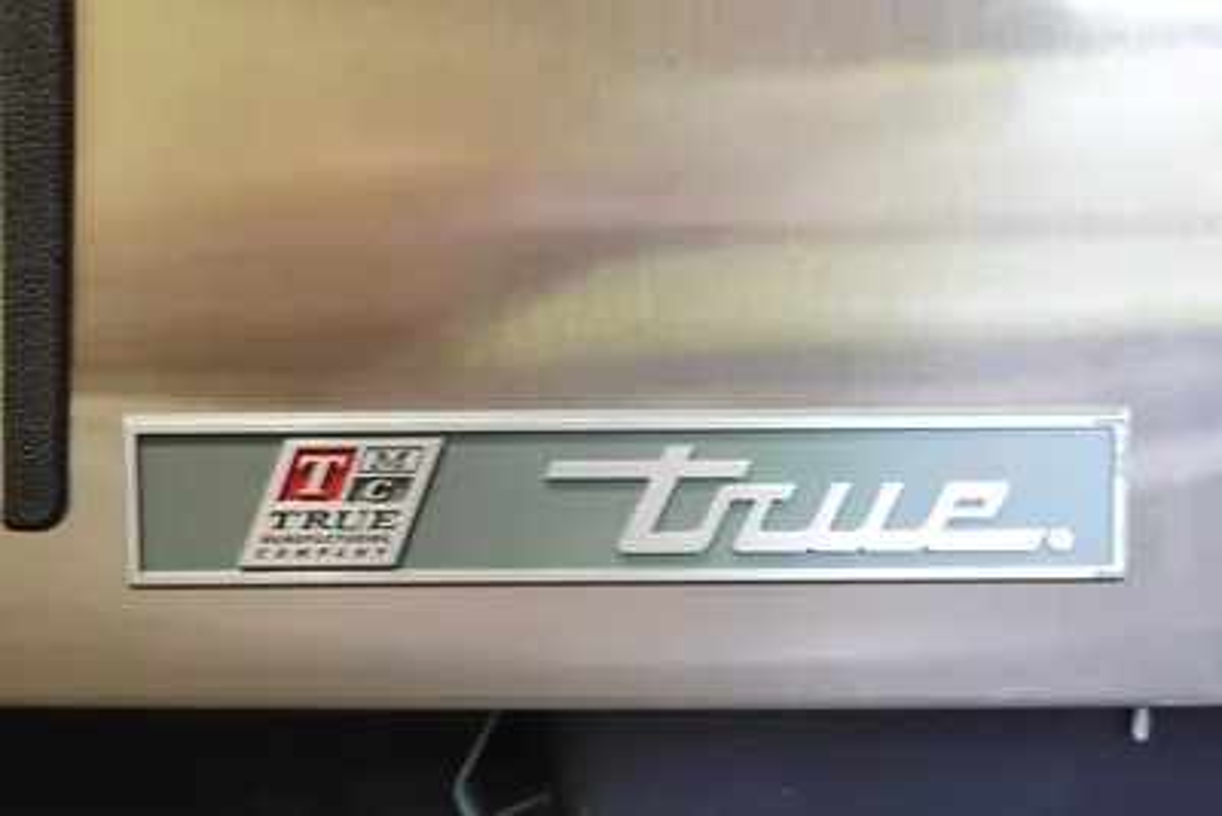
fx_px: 1494
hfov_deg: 44.5
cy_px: 408
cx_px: 611
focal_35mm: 44
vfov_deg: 30.5
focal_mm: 16.21
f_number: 4
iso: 400
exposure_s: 1/8
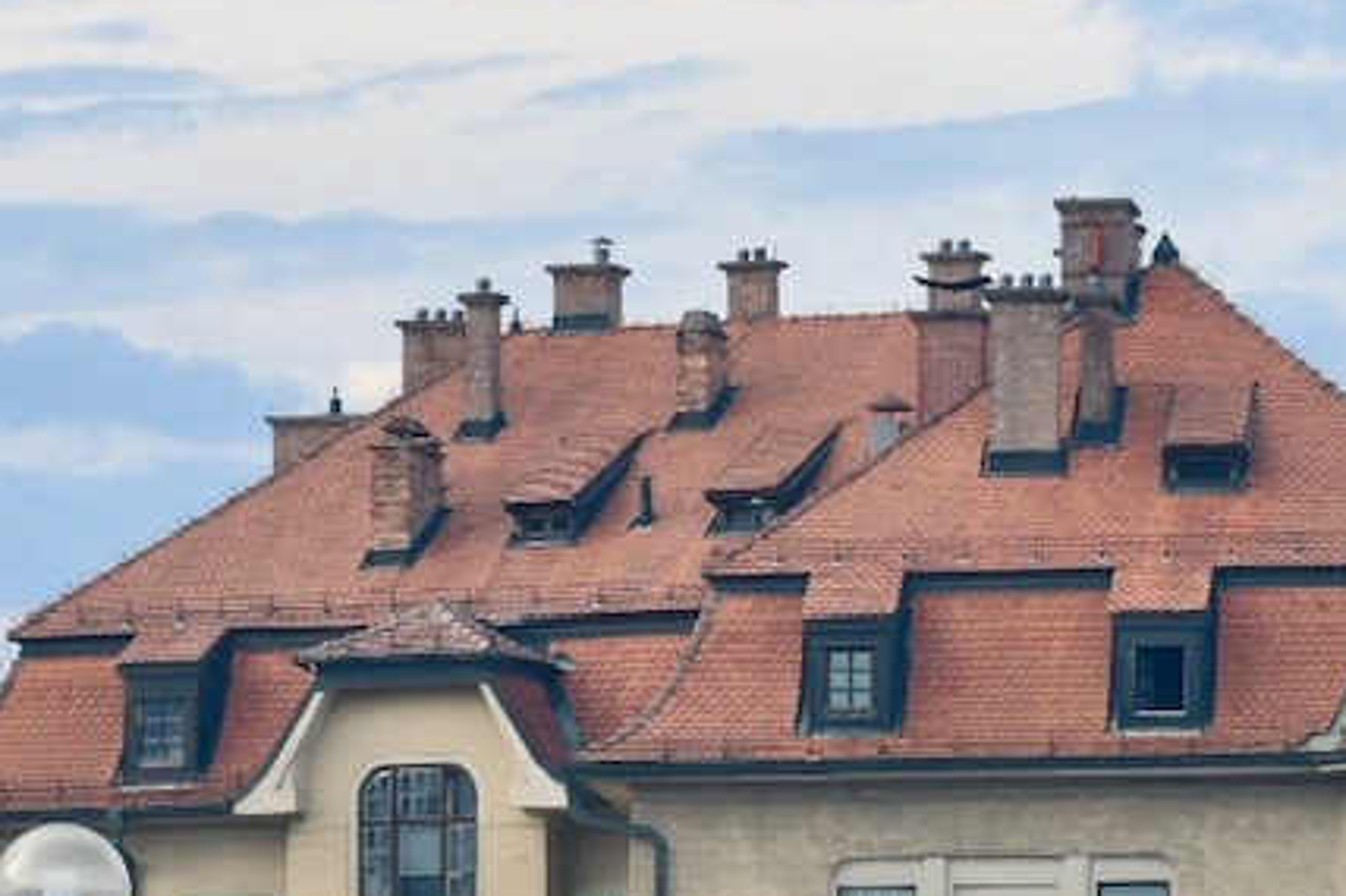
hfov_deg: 6.6
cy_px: 1174
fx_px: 11735
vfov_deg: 4.4
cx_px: 1154
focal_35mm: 314
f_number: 5.6
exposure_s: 1/500
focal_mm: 70
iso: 320
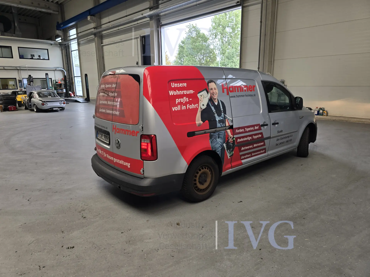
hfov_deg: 73.9
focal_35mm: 23
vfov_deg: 58.9
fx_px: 246
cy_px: 138
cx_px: 185
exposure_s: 1/180
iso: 50
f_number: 1.7
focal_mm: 6.3
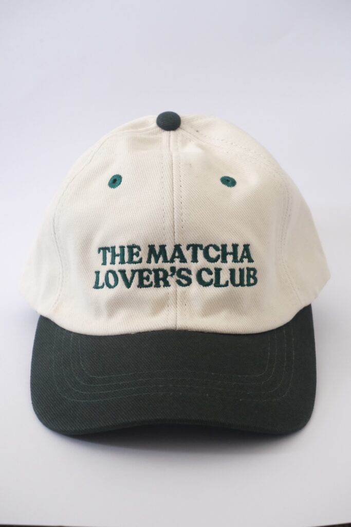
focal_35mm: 68
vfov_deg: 29.7
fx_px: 994
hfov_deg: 20.0
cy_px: 264
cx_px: 176
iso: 4000
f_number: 5.6
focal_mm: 45
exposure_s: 1/140
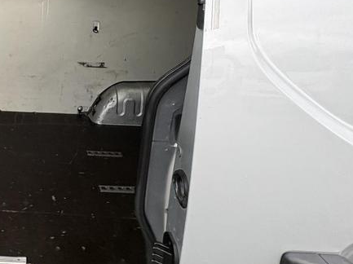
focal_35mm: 29
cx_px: 19
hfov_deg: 52.2
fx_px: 295
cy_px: 54
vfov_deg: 45.8
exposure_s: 1/99
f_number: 2.2
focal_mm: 2.22
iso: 125
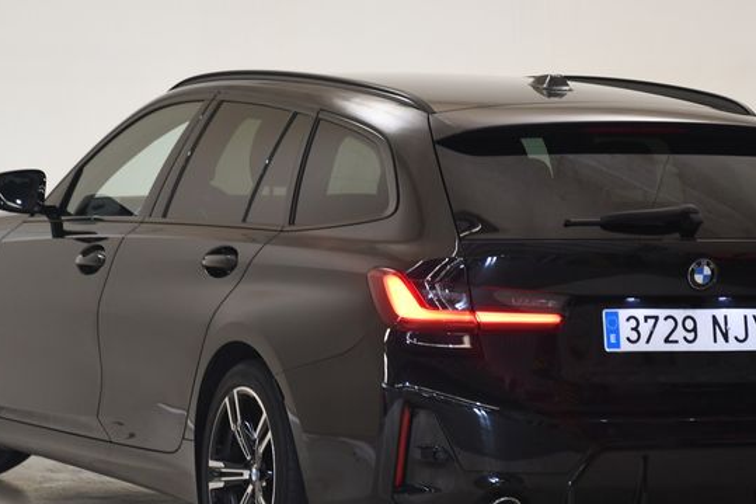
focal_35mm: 178
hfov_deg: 11.6
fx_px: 3737
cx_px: 410
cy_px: 305
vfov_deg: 7.7
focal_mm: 80
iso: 640
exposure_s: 1/25
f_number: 5.3
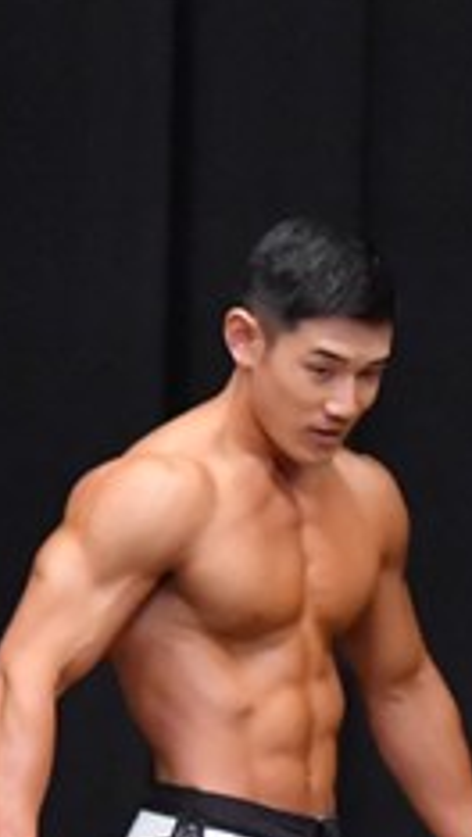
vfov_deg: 2.8
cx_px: 1250
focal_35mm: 779
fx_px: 17295
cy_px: 898
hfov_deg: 1.6
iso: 8000
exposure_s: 1/400
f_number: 5.6
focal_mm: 150
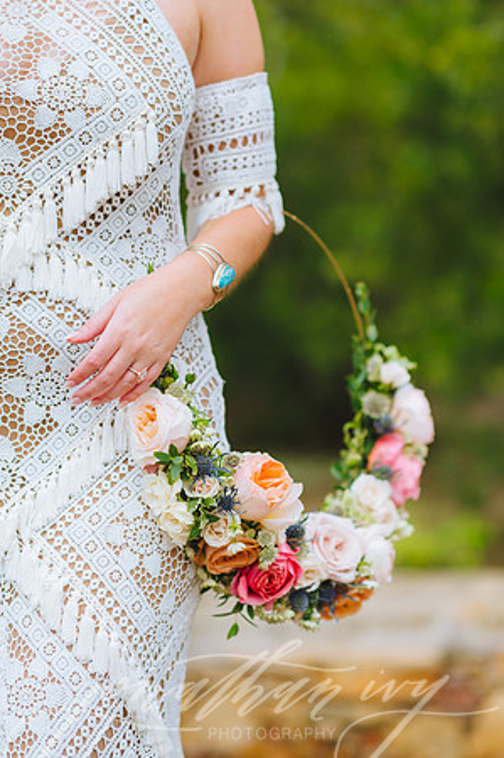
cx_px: 252
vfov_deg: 23.9
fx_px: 1789
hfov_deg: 16.0
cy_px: 379
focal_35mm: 85
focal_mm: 85
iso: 320
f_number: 2
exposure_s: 1/1000
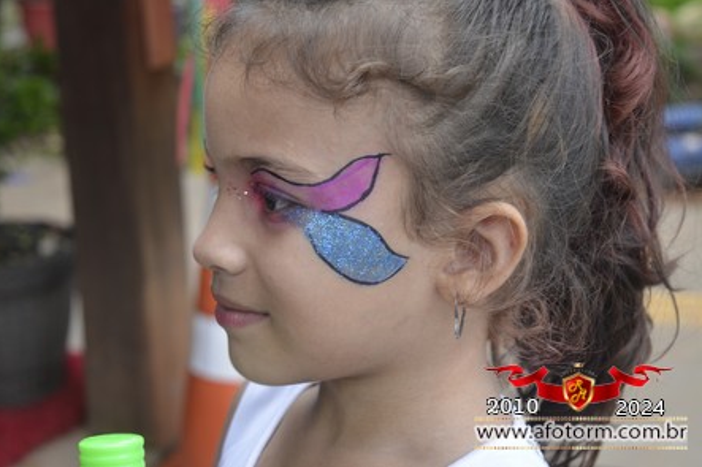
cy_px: 233
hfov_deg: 27.7
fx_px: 1423
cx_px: 349
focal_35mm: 73
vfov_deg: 18.7
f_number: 5.6
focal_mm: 48
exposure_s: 1/125
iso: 400
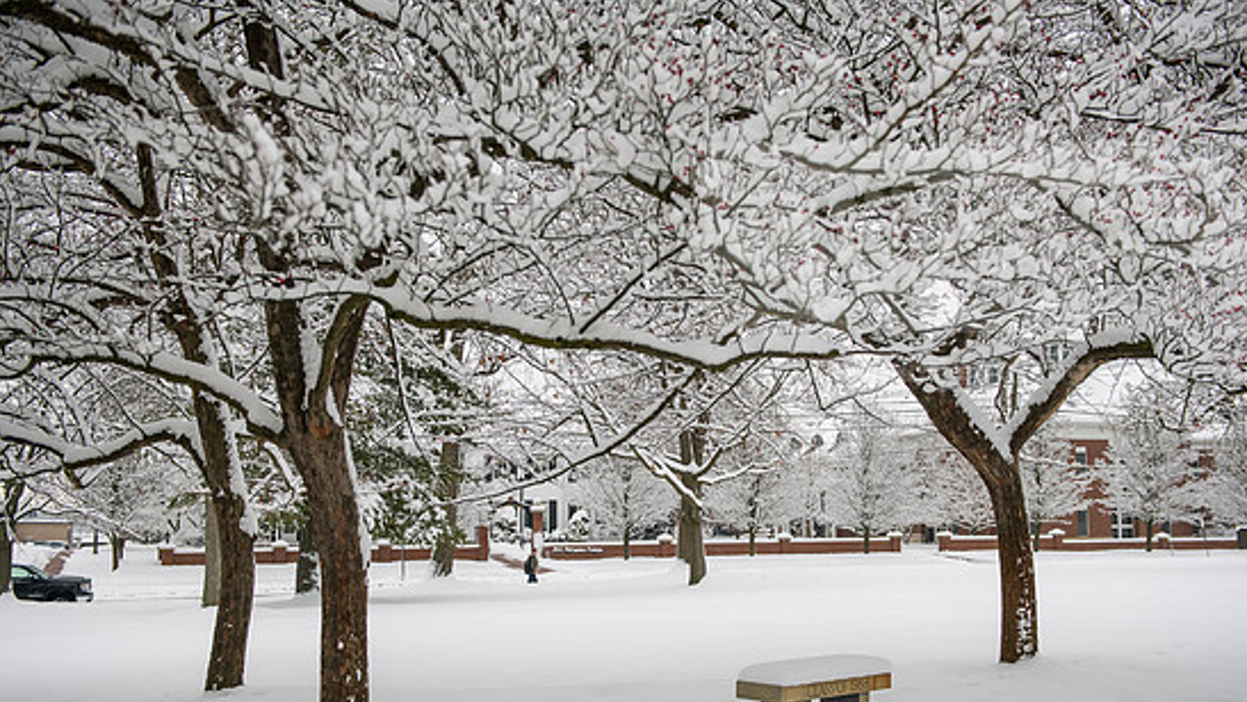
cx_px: 636
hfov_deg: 50.5
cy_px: 418
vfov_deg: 29.7
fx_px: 1323
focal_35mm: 40
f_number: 3.5
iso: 320
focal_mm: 36
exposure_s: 1/400
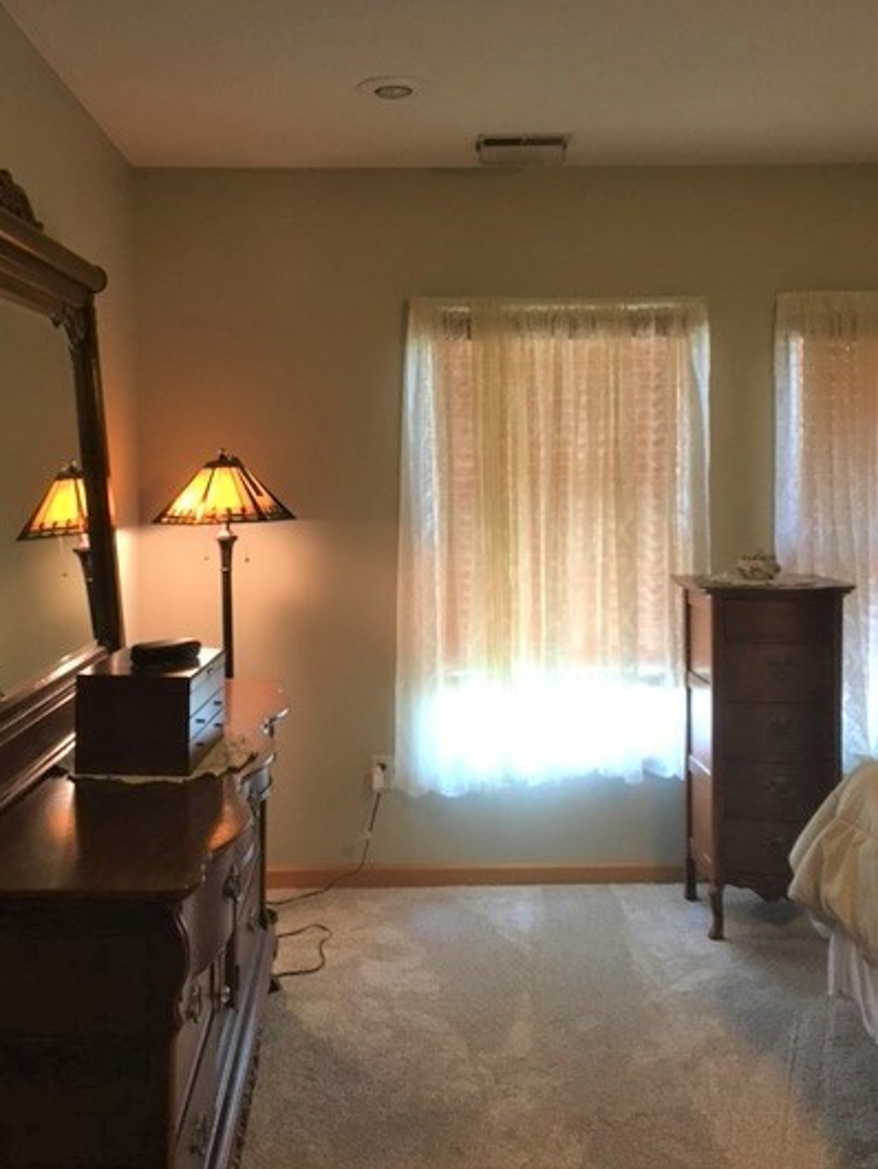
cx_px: 393
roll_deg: +1.4
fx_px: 1183
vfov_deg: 52.5
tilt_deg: -1.2
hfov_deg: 40.7
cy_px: 518
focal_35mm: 35
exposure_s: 1/30
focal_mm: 4.15
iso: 160
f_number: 2.2
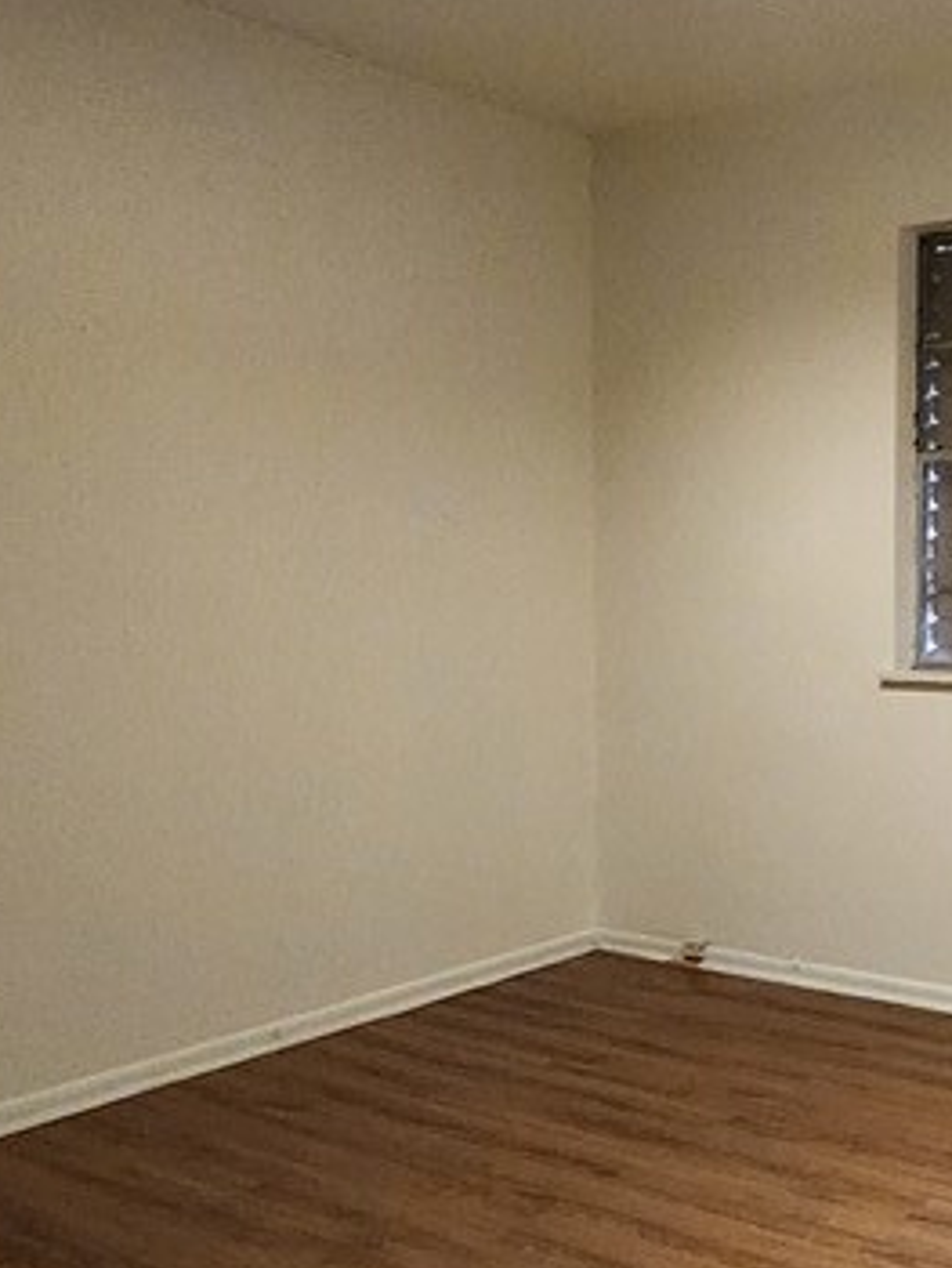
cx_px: 814
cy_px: 714
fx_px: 1392
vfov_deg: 48.8
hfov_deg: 36.0
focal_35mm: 38
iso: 800
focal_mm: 2.2
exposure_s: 1/24
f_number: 2.2
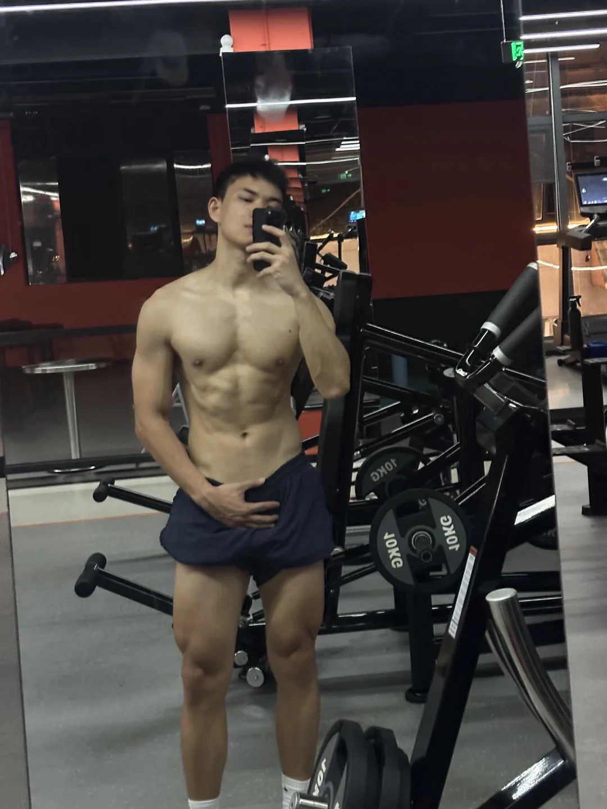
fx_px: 1122
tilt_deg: -4.0
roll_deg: +3.8
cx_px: 304
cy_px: 404
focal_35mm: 48
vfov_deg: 39.7
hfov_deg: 30.3
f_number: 1.78
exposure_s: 1/30
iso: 640
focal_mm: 6.86
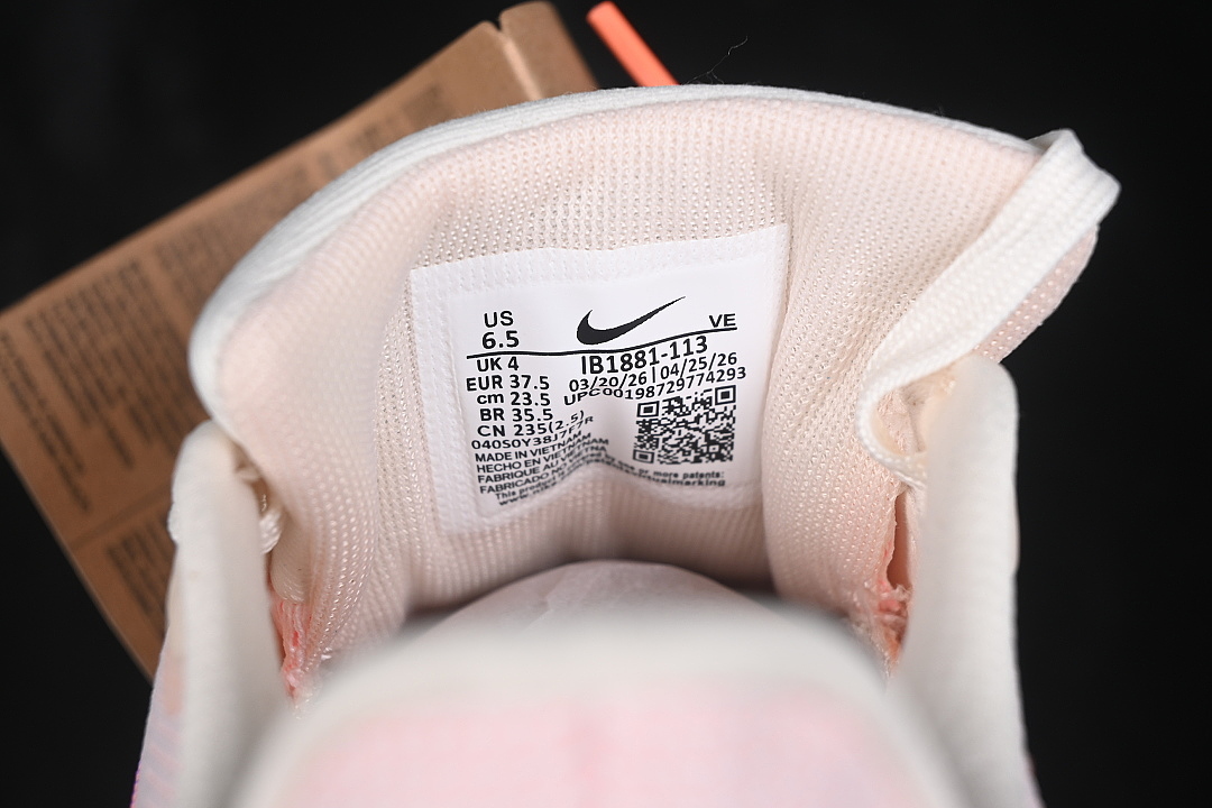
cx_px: 606
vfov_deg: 18.2
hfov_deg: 27.0
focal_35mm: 75
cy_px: 404
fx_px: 2525
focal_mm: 50
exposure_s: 1/80
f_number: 7.1
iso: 160
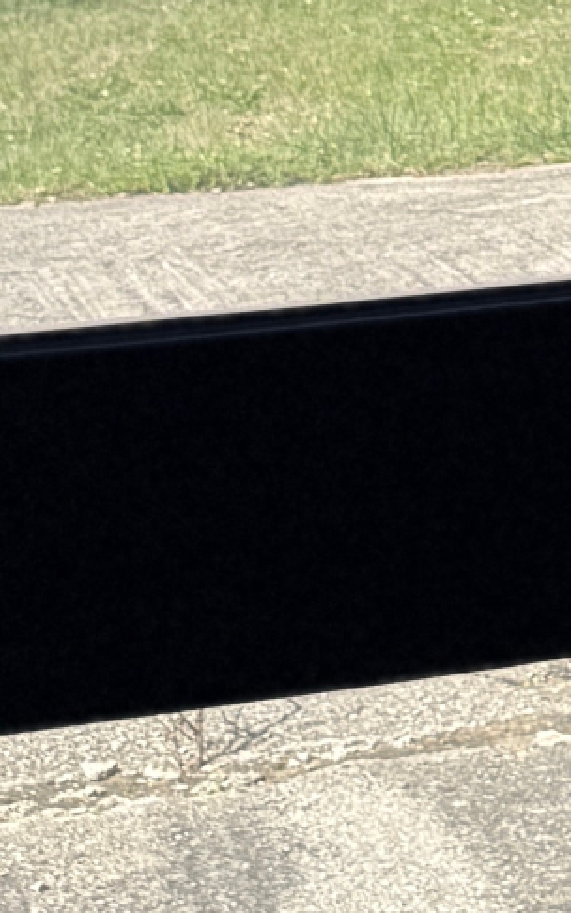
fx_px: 3334
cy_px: -453
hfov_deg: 9.0
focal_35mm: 134
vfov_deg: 14.5
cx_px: 1247
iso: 80
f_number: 1.78
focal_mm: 6.76
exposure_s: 1/2907
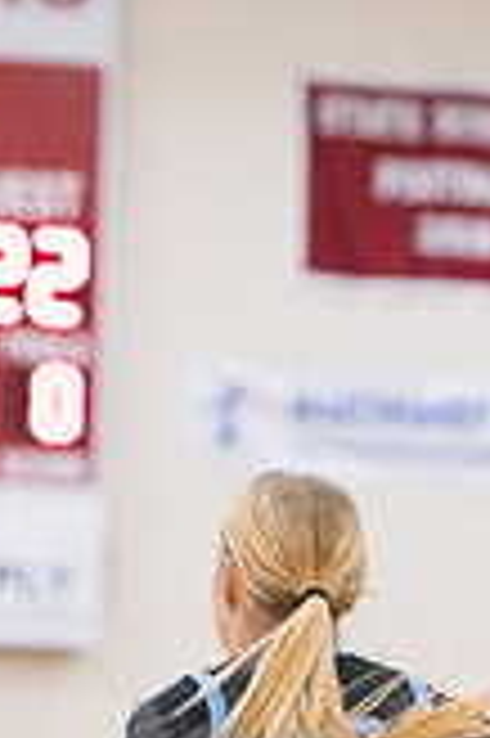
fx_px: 8408
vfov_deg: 5.0
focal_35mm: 411
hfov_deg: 3.3
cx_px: 238
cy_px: 824
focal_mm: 150
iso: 8000
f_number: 4
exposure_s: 1/1600
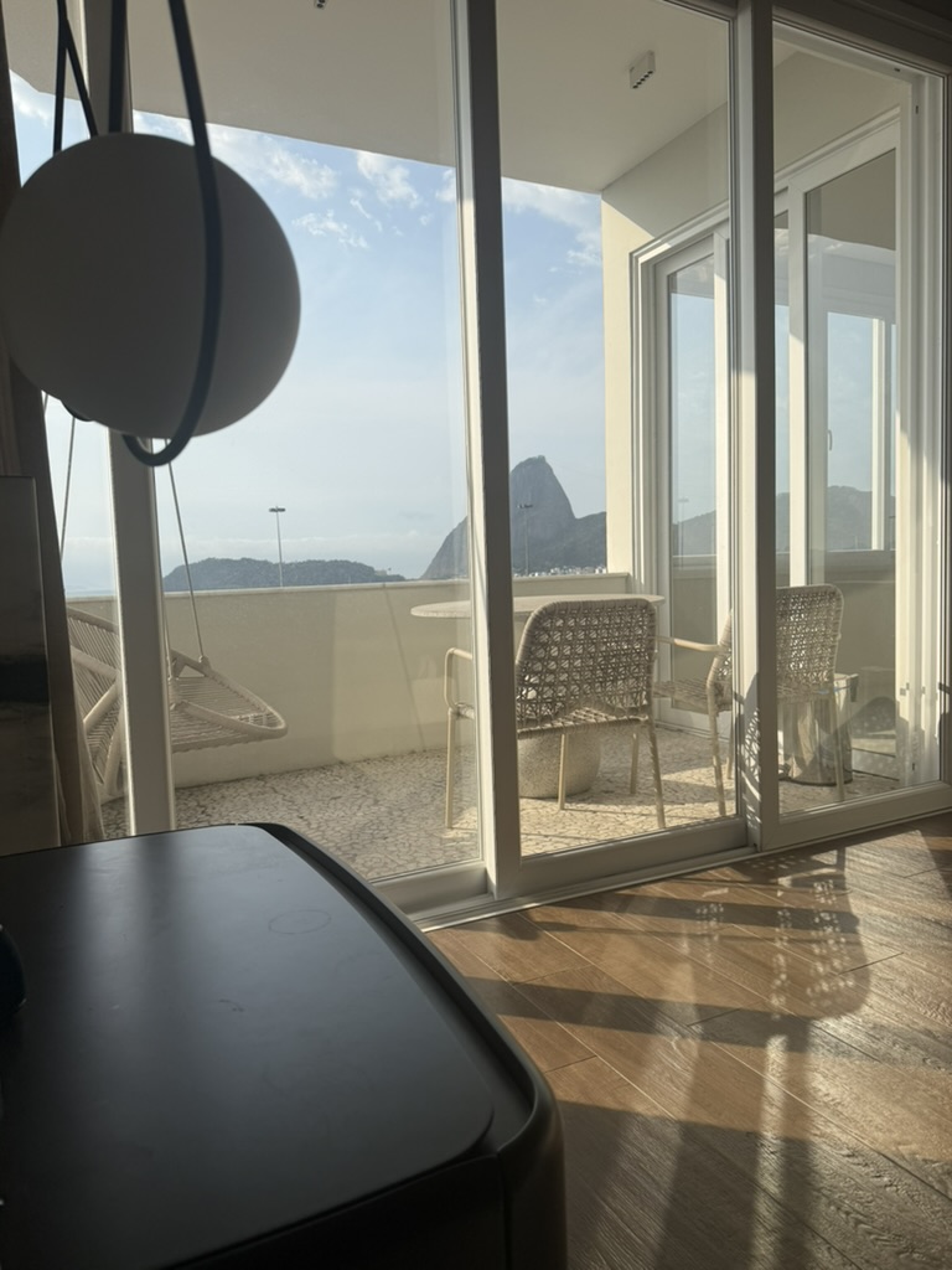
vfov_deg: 71.6
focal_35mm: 24
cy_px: 635
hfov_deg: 56.8
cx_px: 476
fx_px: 880
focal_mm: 6.76
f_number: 1.78
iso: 80
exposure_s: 1/5714
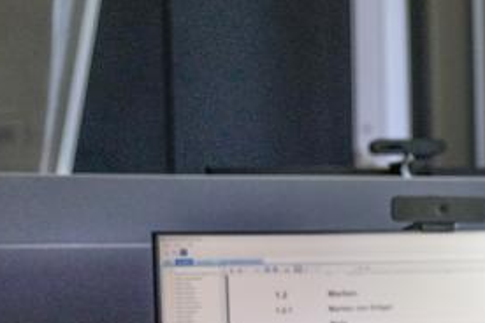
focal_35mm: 145
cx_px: 800
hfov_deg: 13.1
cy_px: 358
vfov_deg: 9.4
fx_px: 1953
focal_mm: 40
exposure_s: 1/640
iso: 1600
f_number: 2.8
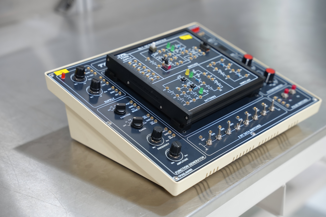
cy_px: 108
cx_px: 163
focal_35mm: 64
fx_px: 578
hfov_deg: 31.5
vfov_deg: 21.3
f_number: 4
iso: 640
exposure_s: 1/125
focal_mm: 63.8
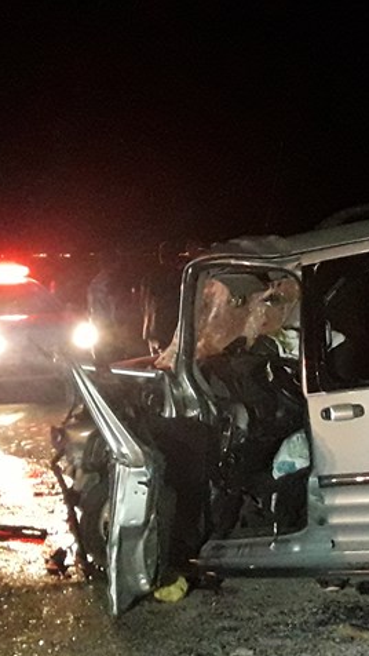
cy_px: 329
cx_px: 264
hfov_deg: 28.7
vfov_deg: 49.4
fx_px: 713
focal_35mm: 41
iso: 800
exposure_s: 1/17
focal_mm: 3.7
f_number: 1.9
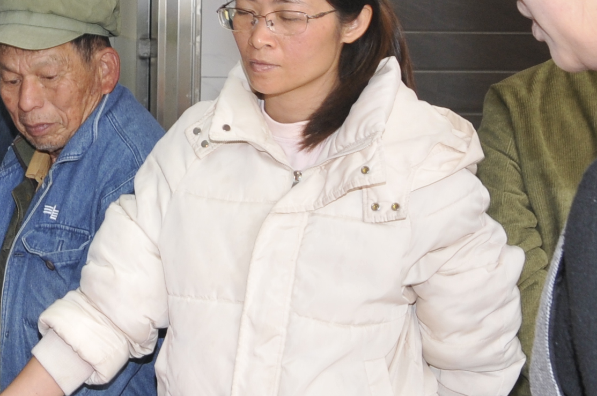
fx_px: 3064
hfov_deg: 11.0
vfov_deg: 7.4
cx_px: -74
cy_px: 88
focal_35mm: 185
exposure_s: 1/60
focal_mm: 32
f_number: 5
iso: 250
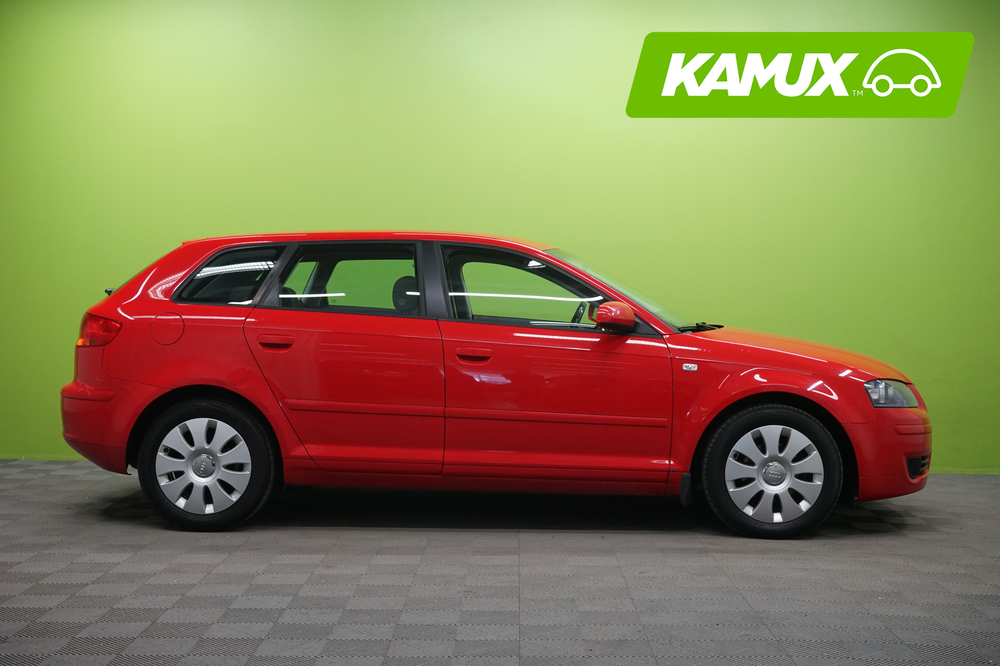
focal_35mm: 47
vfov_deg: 28.6
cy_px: 333
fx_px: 1305
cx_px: 500
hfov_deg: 41.9
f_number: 9
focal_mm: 47
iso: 2000
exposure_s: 1/25
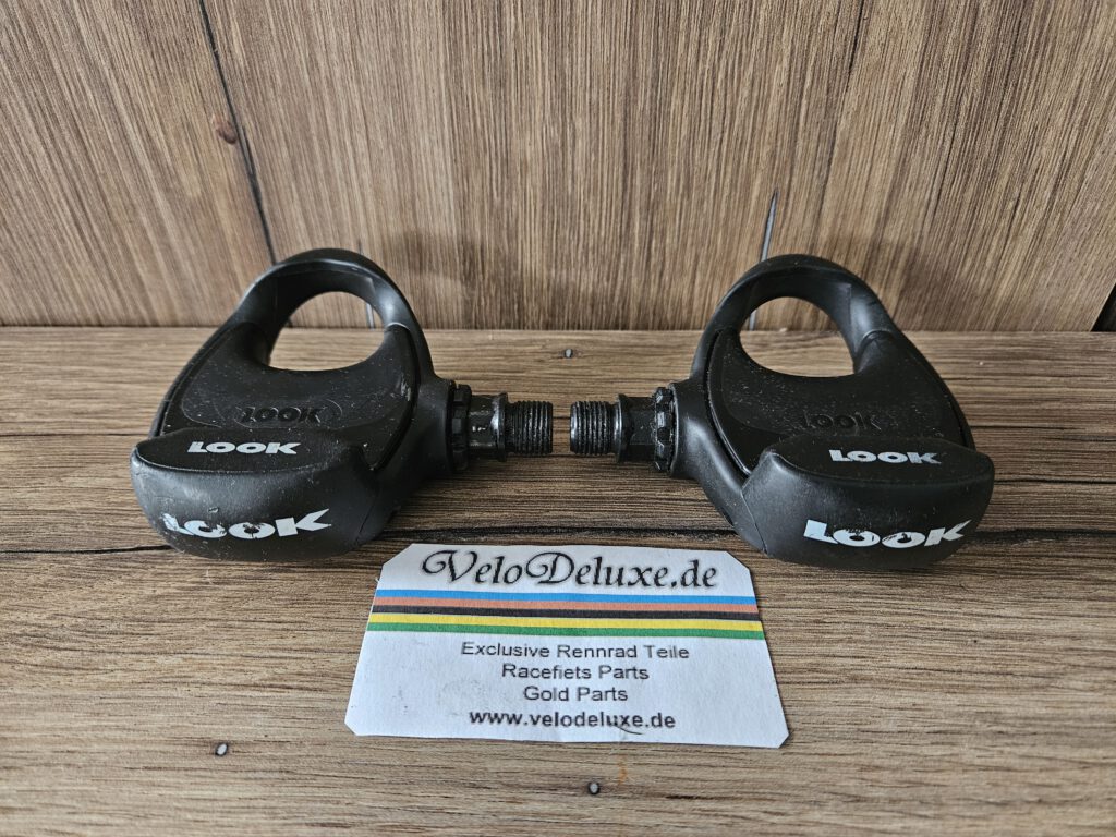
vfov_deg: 58.9
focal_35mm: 23
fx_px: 742
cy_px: 418
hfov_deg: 73.9
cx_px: 558
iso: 1000
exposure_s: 1/100
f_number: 1.8
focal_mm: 5.4
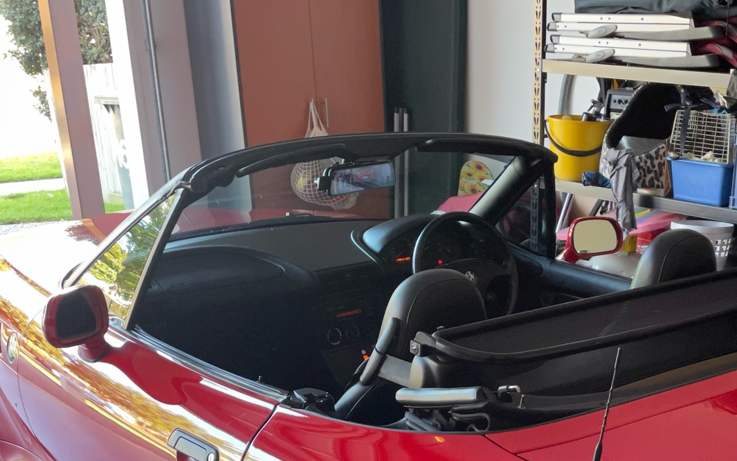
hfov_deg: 37.3
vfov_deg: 23.1
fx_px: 1065
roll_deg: -0.8
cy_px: 492
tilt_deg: -25.3
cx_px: 546
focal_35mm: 53
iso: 125
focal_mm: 4.2
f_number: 1.6
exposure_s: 1/68
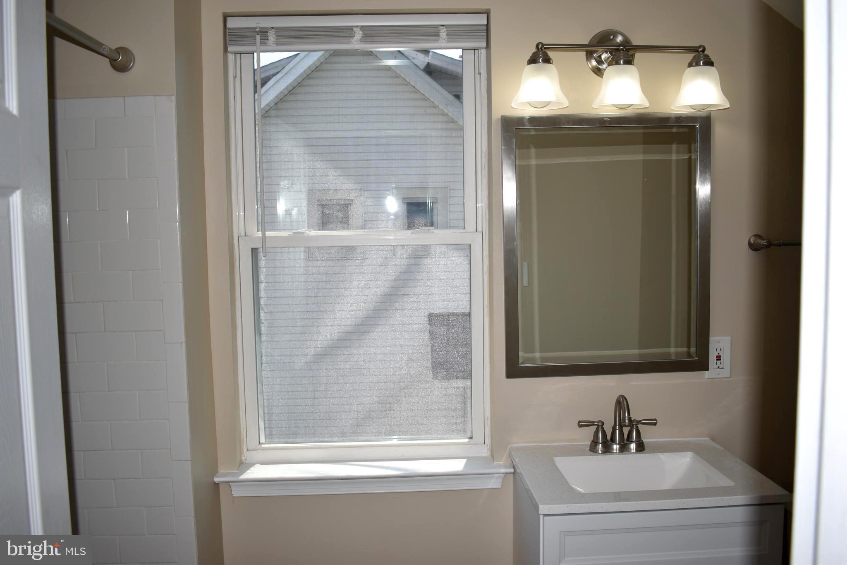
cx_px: 424
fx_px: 706
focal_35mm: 30
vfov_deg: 43.6
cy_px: 282
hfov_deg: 61.9
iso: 100
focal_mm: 20
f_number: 3.8
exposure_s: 1/200
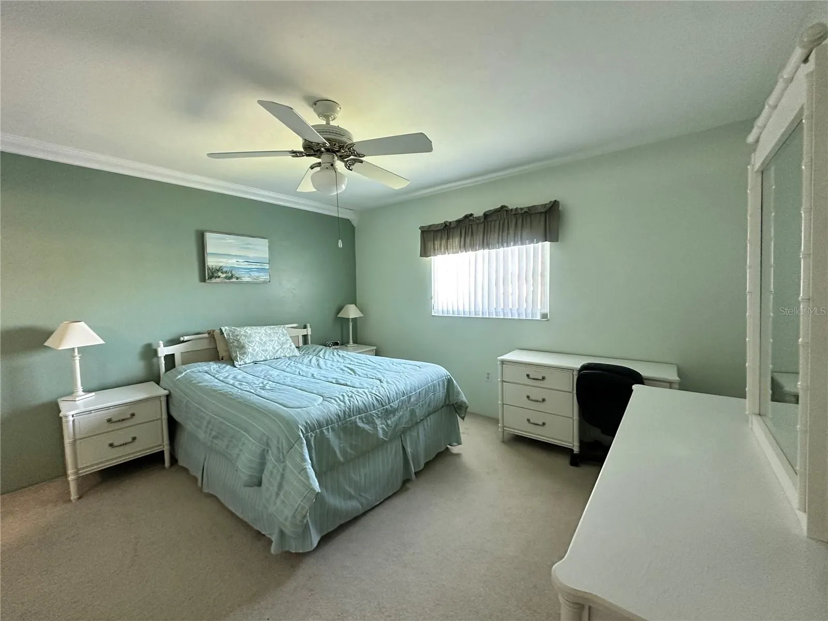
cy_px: 310
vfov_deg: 85.7
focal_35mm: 14
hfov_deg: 102.1
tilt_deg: -3.8
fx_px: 335
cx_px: 414
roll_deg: +0.2
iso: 400
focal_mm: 2.22
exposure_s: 1/60
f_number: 2.2
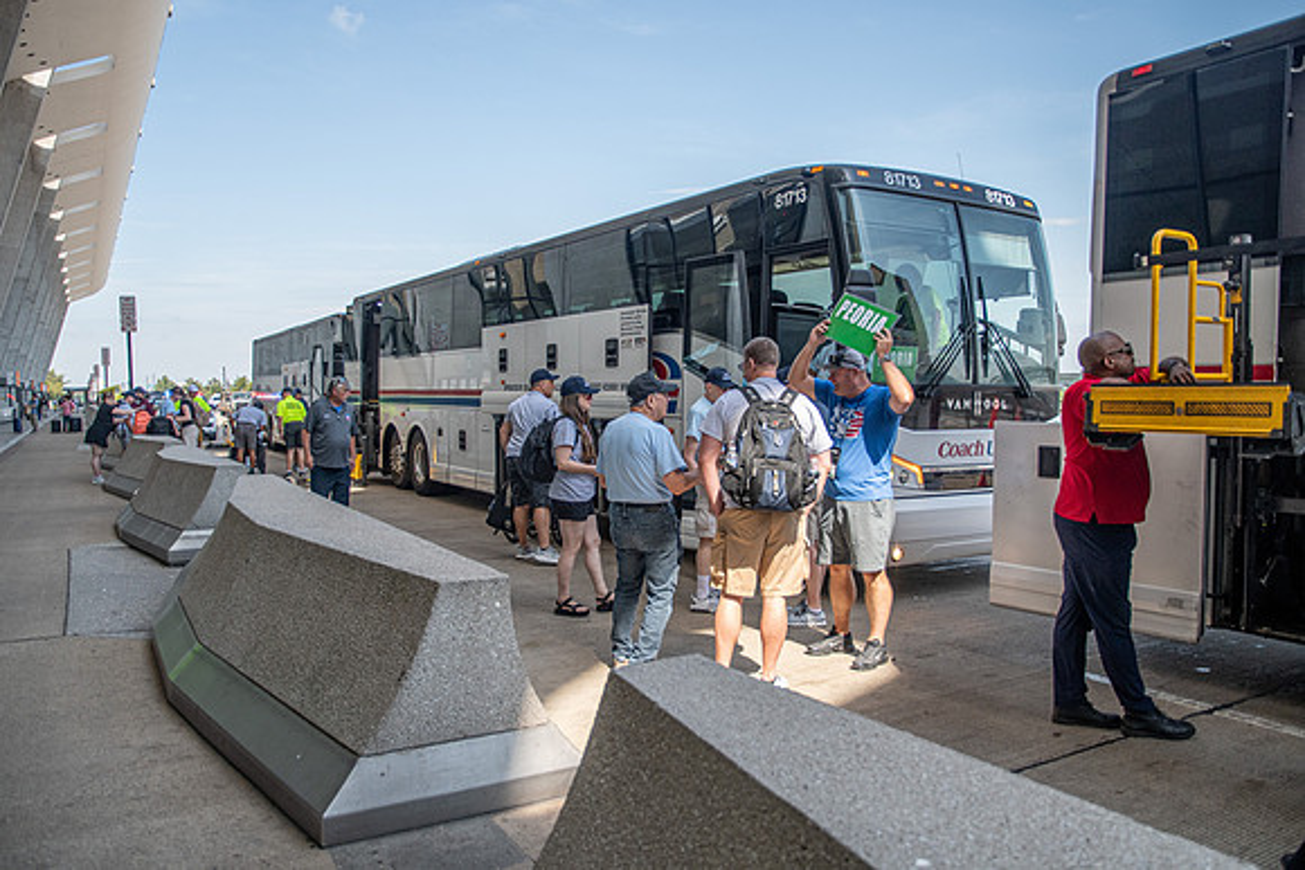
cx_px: 652
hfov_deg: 67.4
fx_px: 979
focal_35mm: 27
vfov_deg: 48.0
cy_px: 435
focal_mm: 18
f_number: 3.2
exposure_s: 1/2500
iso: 400
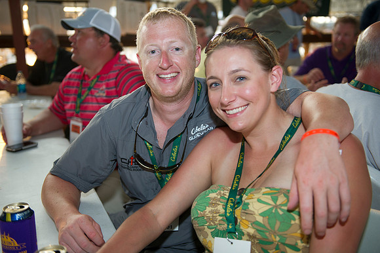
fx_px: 422
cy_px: 126
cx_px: 190
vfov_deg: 33.4
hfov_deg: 48.5
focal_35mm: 40
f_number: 2.8
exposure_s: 1/100
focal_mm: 40
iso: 800
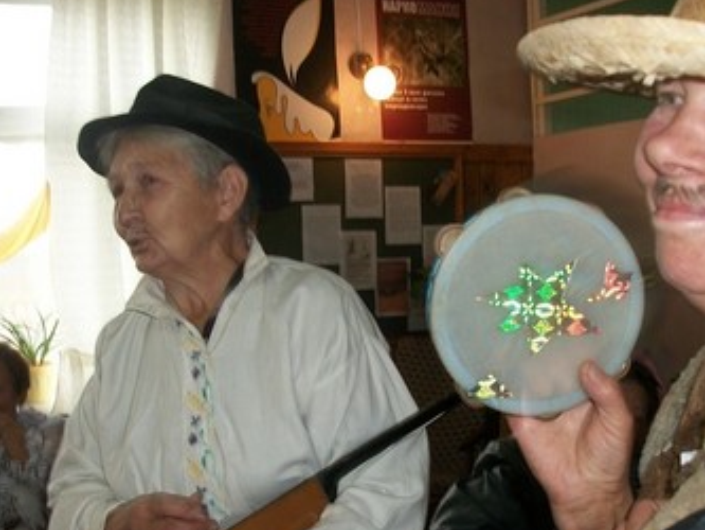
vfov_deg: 30.2
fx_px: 978
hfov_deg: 39.6
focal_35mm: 48
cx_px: 390
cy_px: 315
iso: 80
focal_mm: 5.7
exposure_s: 1/30
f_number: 2.9
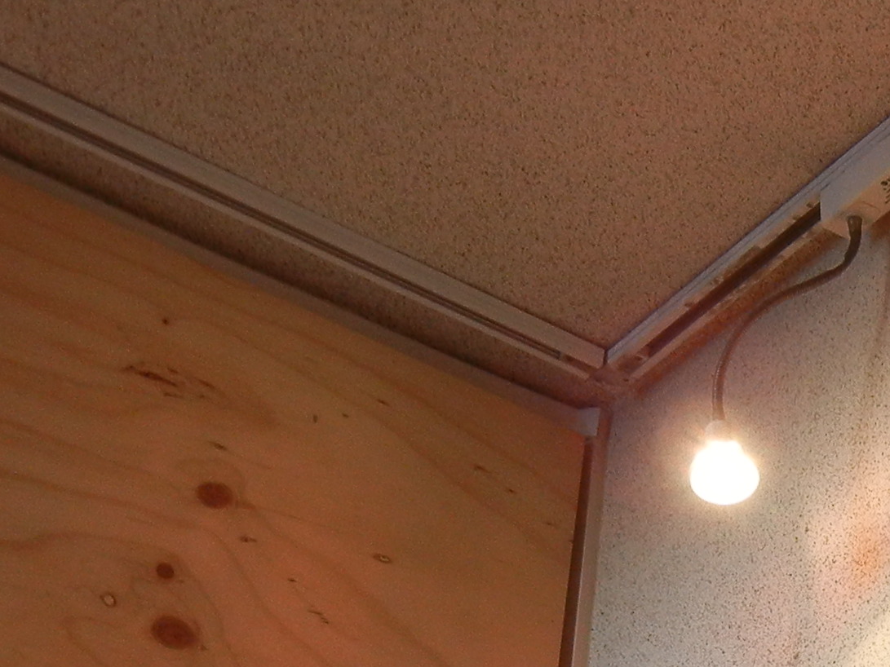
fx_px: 2828
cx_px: 1175
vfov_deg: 12.5
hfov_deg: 16.8
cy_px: 1119
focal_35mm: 110
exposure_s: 1/45.1
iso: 160
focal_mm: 5.4
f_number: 3.5
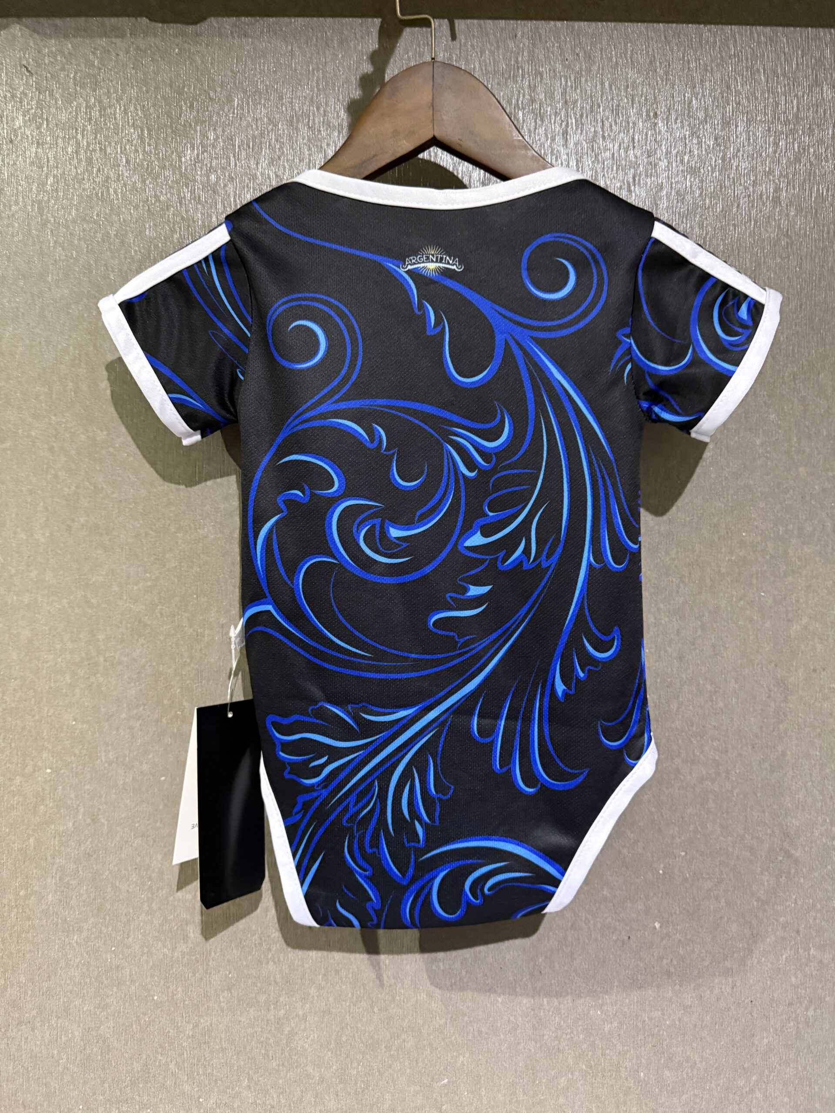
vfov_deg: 71.6
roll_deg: -0.2
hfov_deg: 56.8
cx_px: 418
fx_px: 772
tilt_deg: +0.7
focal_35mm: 24
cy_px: 556
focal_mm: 6.76
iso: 1000
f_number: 1.78
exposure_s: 1/40
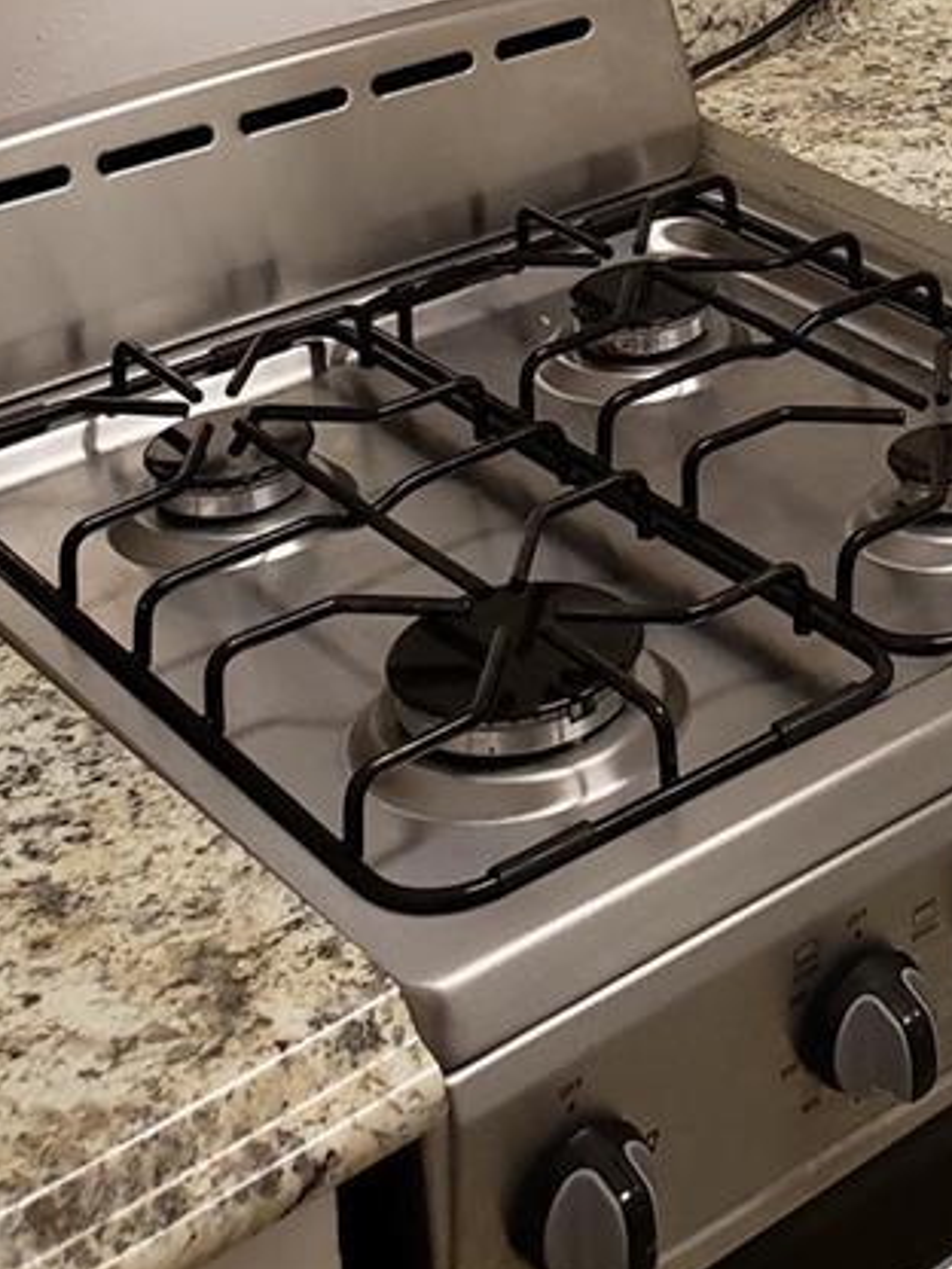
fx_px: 2750
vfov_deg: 22.2
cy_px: -546
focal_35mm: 75
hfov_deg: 19.0
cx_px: 995
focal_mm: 4.3
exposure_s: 1/60
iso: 250
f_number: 2.4
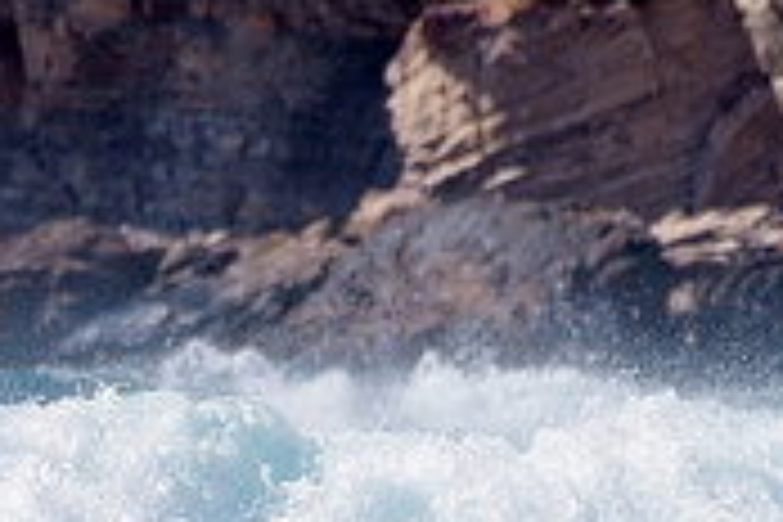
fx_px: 44410
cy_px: 764
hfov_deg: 1.0
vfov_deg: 0.7
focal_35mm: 2042
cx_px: 281
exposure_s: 1/2000
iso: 90
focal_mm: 500
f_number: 5.6
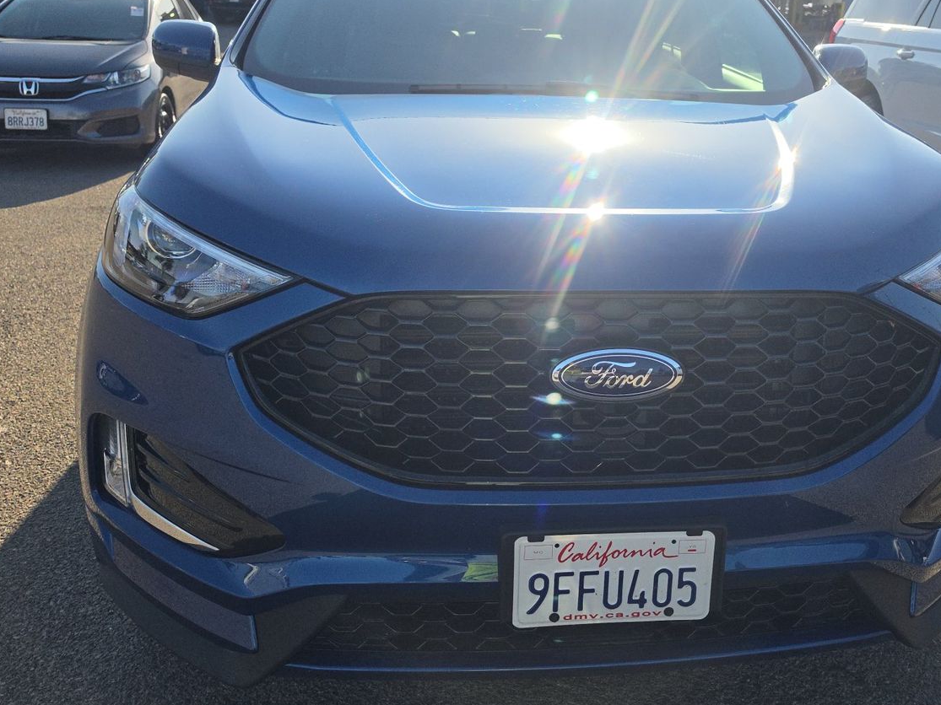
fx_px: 897
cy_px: 299
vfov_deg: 42.8
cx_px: 573
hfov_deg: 54.9
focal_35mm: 33
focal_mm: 6.5
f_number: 1.4
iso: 55
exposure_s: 1/7940
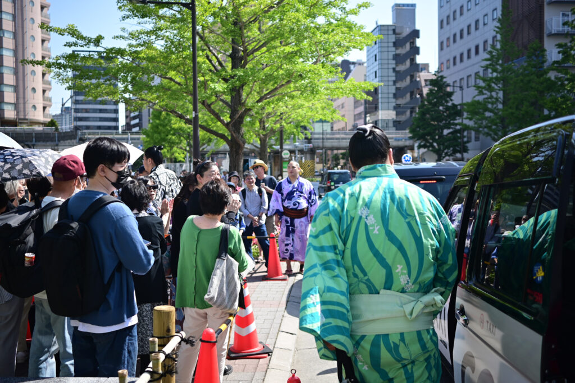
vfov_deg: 36.9
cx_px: 288
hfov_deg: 53.1
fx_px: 575
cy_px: 192
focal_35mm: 36
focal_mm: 24
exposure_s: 1/1600
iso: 100
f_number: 2
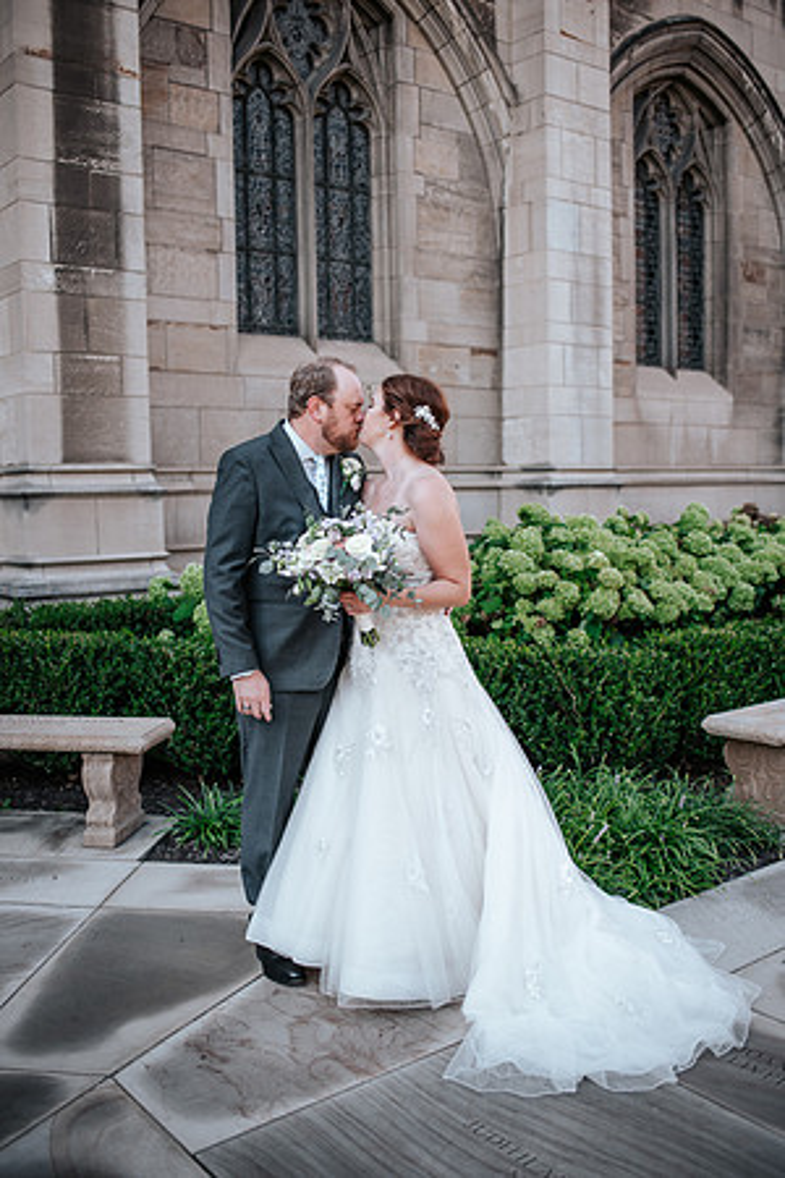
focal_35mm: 35
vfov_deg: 54.4
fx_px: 1145
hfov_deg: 37.9
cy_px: 589
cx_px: 392
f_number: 2.2
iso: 100
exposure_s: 1/500
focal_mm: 35
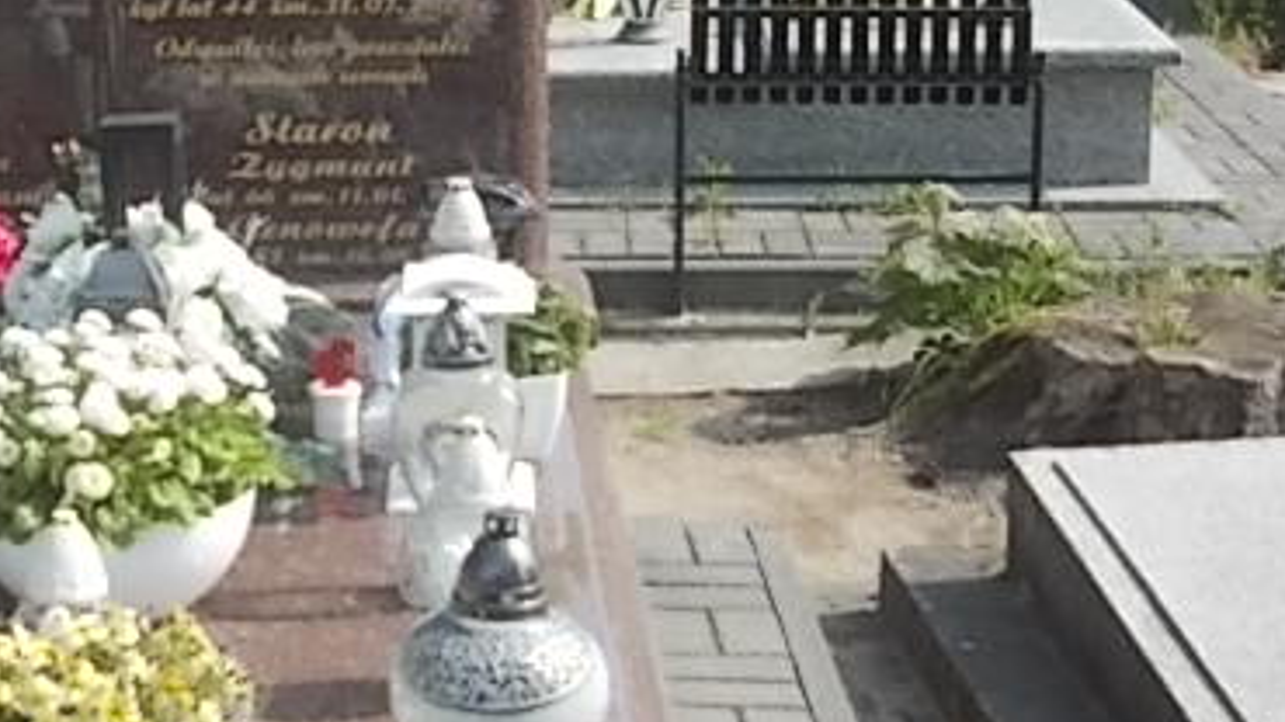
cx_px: 191
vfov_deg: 12.6
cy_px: 323
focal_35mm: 96
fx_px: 3271
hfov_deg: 21.8
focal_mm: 7.2
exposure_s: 1/400
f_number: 3.6
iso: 80
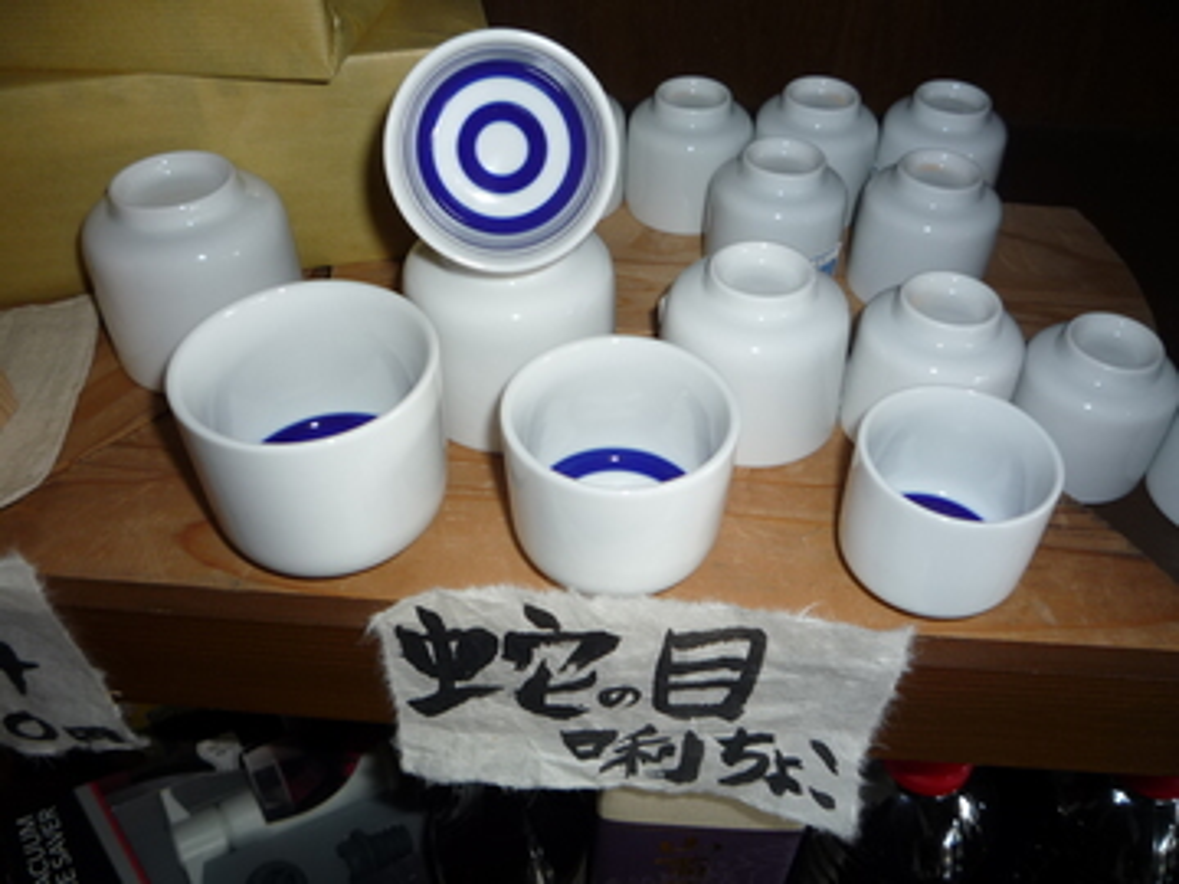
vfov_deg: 46.8
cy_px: 442
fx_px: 1022
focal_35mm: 30
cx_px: 590
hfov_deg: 60.0
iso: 100
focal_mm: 5.2
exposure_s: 1/30
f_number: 4
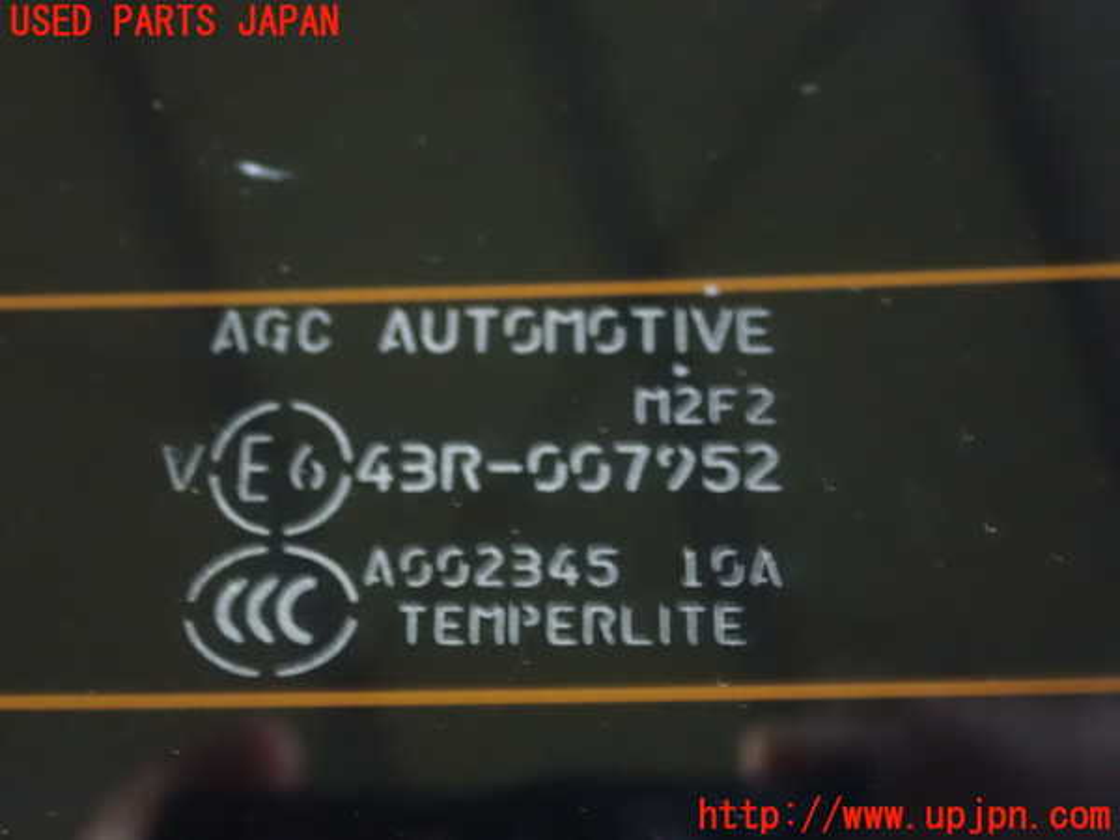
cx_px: 560
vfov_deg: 27.5
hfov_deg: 36.2
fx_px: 1715
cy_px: 420
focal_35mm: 53
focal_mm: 9.61
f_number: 3.4
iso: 1600
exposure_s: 1/6
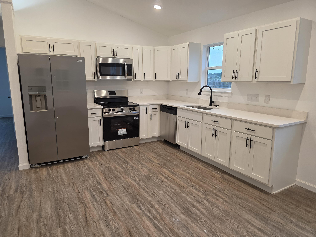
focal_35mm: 23
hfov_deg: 73.9
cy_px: 118
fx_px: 210
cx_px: 158
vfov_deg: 58.9
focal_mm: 6.3
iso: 200
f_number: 1.7
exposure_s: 1/120
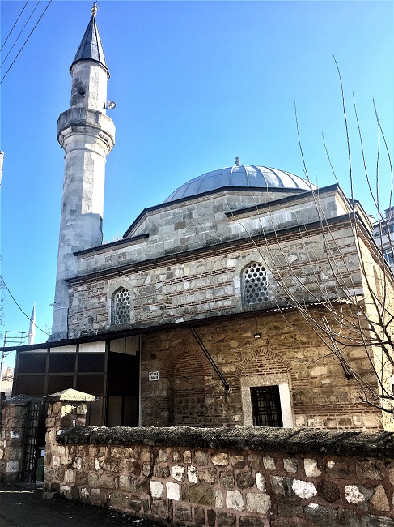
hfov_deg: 48.2
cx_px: 197
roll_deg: +2.4
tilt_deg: +20.7
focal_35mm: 29
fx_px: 440
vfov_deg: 61.7
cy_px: 264
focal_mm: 4.15
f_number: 2.2
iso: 25
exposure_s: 1/674
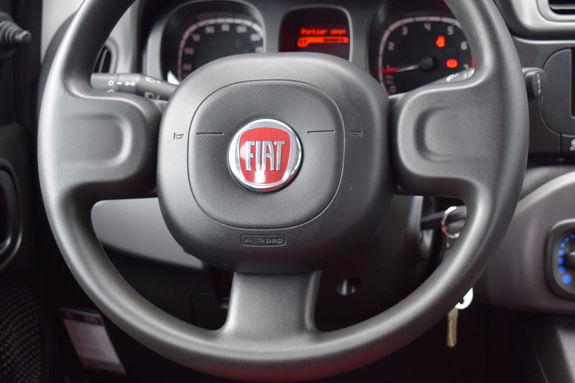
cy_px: 192
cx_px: 288
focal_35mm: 69
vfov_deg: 19.7
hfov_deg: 29.2
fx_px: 1102
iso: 400
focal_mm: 46
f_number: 5.3
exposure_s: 1/80
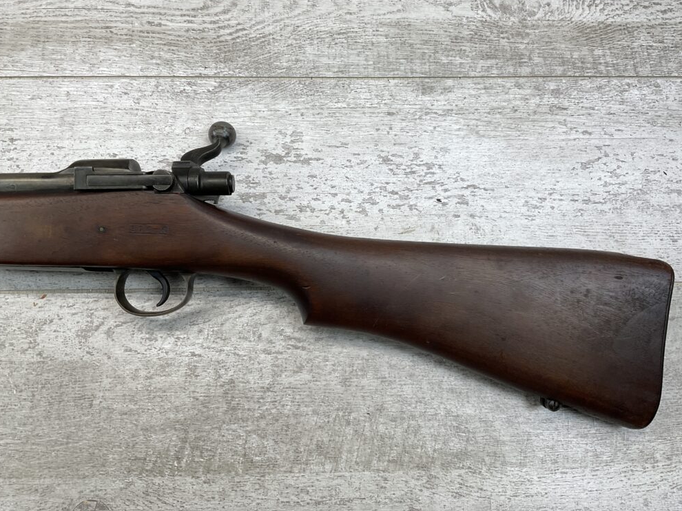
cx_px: 345
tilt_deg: -75.3
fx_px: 591
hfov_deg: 60.0
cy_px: 247
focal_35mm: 30
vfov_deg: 46.8
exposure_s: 1/136
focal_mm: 3
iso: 16
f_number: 1.8
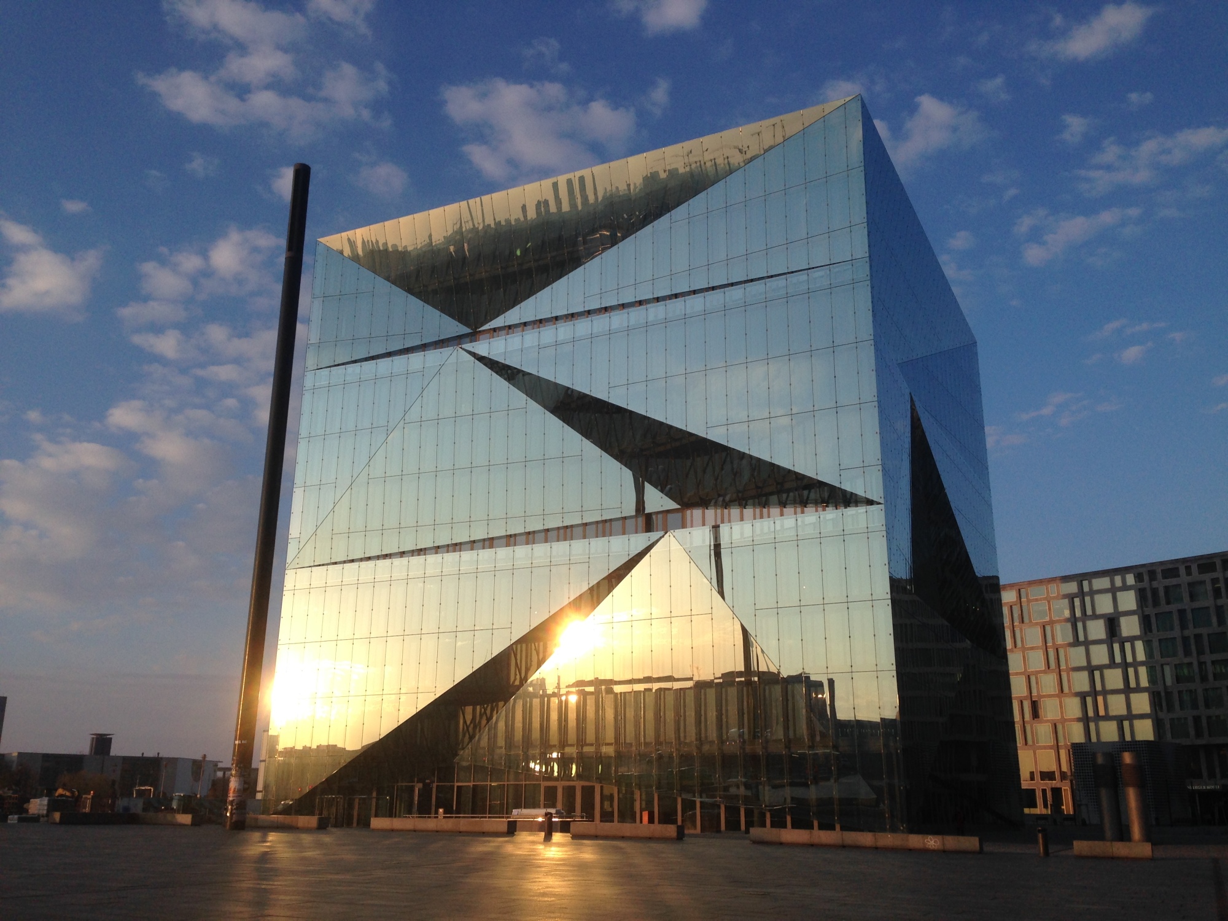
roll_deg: -1.7
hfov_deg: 55.4
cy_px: 460
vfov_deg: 42.9
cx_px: 614
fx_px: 1171
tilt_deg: +18.9
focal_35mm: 33
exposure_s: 1/1022
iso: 50
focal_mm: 4.12
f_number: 2.4
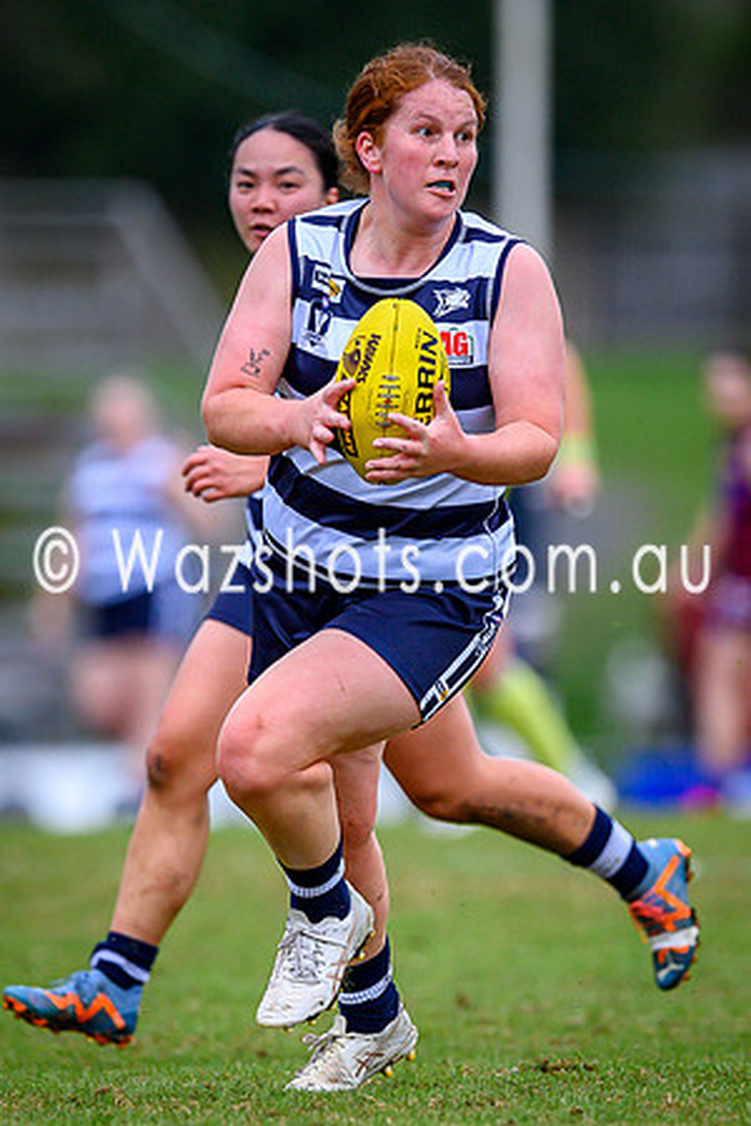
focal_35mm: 1004
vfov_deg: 2.1
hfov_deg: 1.4
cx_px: 392
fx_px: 31401
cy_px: 695
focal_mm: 500
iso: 1600
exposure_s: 1/1600
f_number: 4
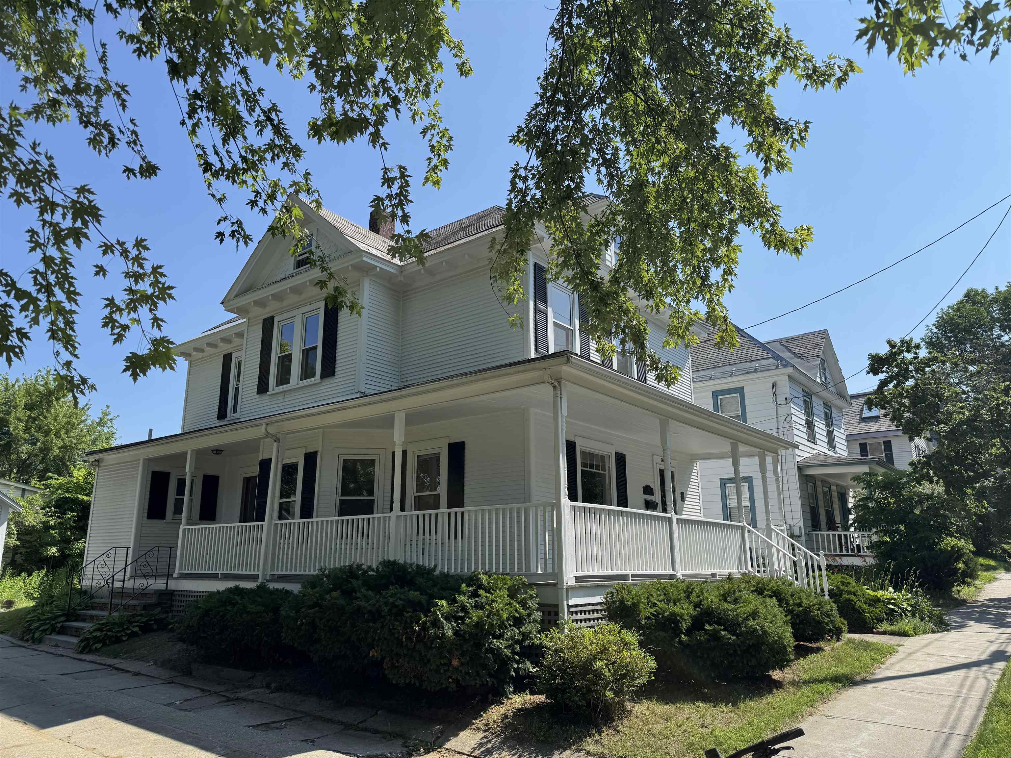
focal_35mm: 24
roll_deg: -0.1
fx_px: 701
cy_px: 379
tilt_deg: +14.0
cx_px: 506
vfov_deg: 56.8
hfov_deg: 71.6
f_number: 1.78
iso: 80
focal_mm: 6.76
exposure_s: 1/3597
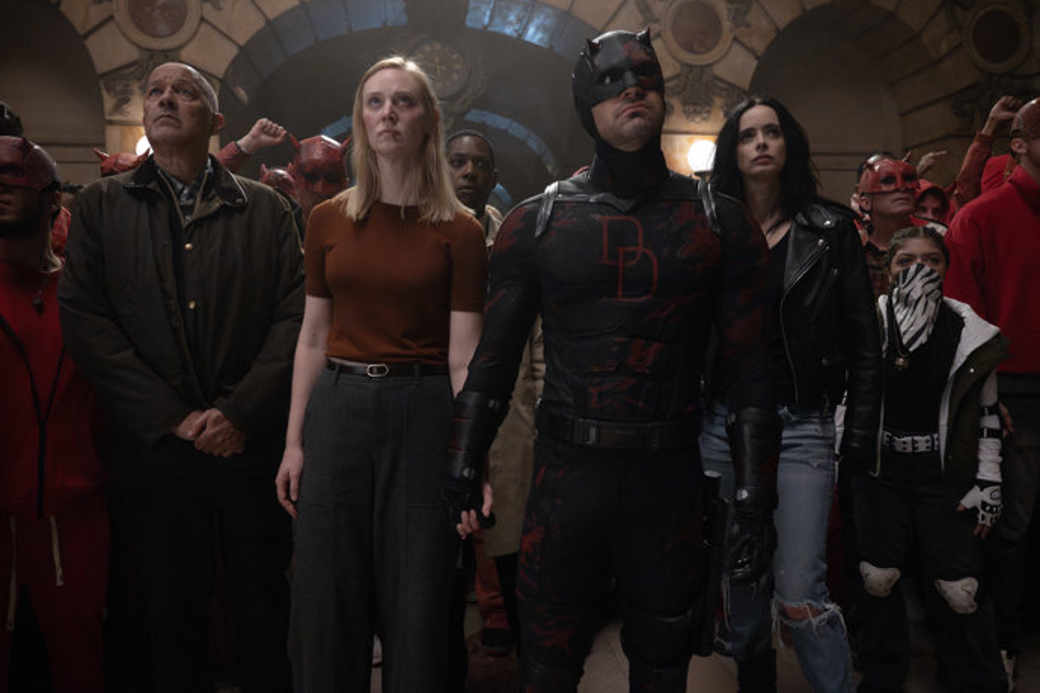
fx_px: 809
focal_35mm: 28
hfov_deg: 65.5
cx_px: 520
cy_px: 346
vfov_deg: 46.4
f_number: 4
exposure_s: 1/125
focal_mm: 28
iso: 10000
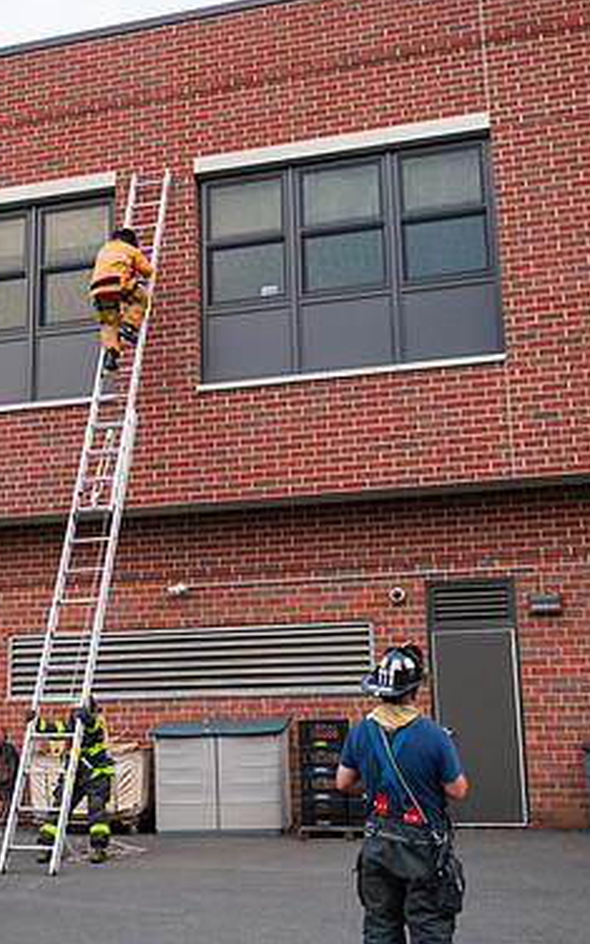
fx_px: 1132
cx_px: 246
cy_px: 469
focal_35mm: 44
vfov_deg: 45.3
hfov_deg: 29.2
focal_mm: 28
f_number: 3.2
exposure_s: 1/200
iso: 500
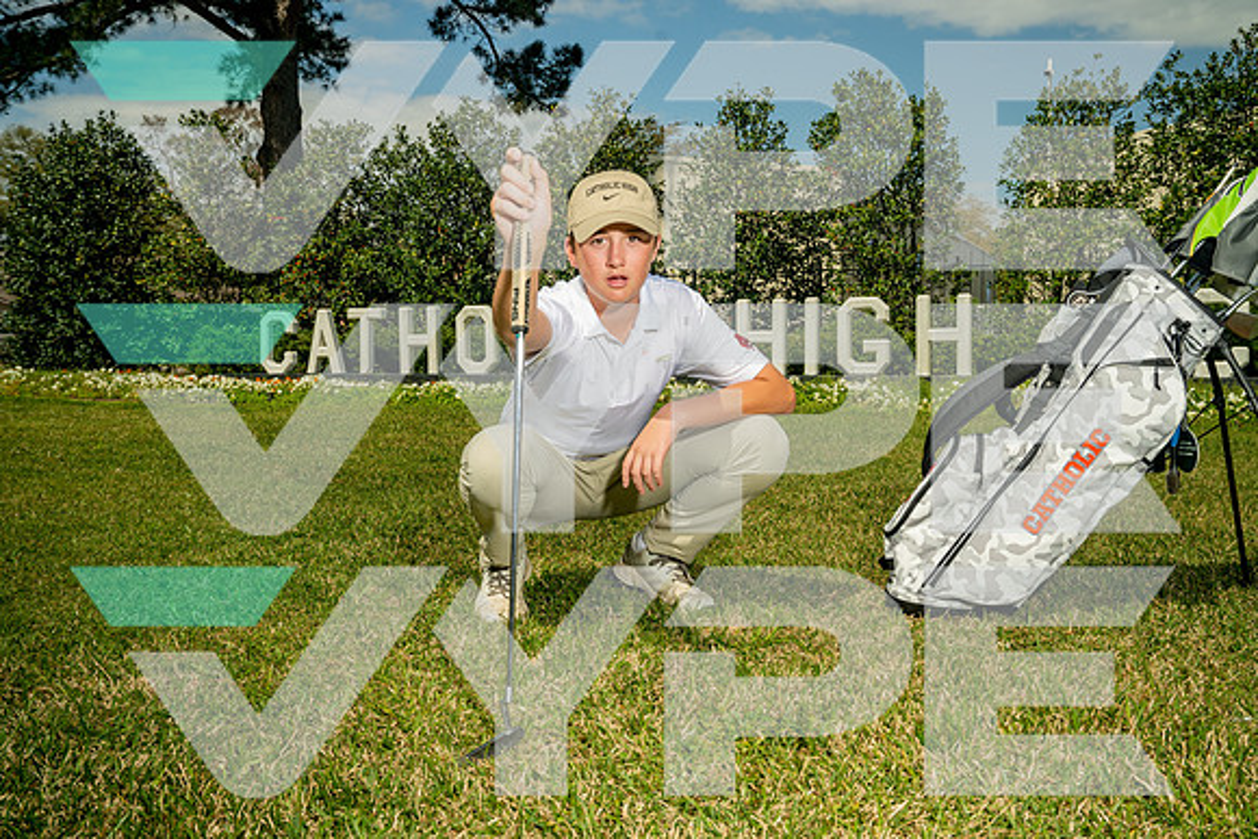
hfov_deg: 55.8
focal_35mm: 34
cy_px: 420
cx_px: 629
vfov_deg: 38.9
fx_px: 1188
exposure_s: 1/250
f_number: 8
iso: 100
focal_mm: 34
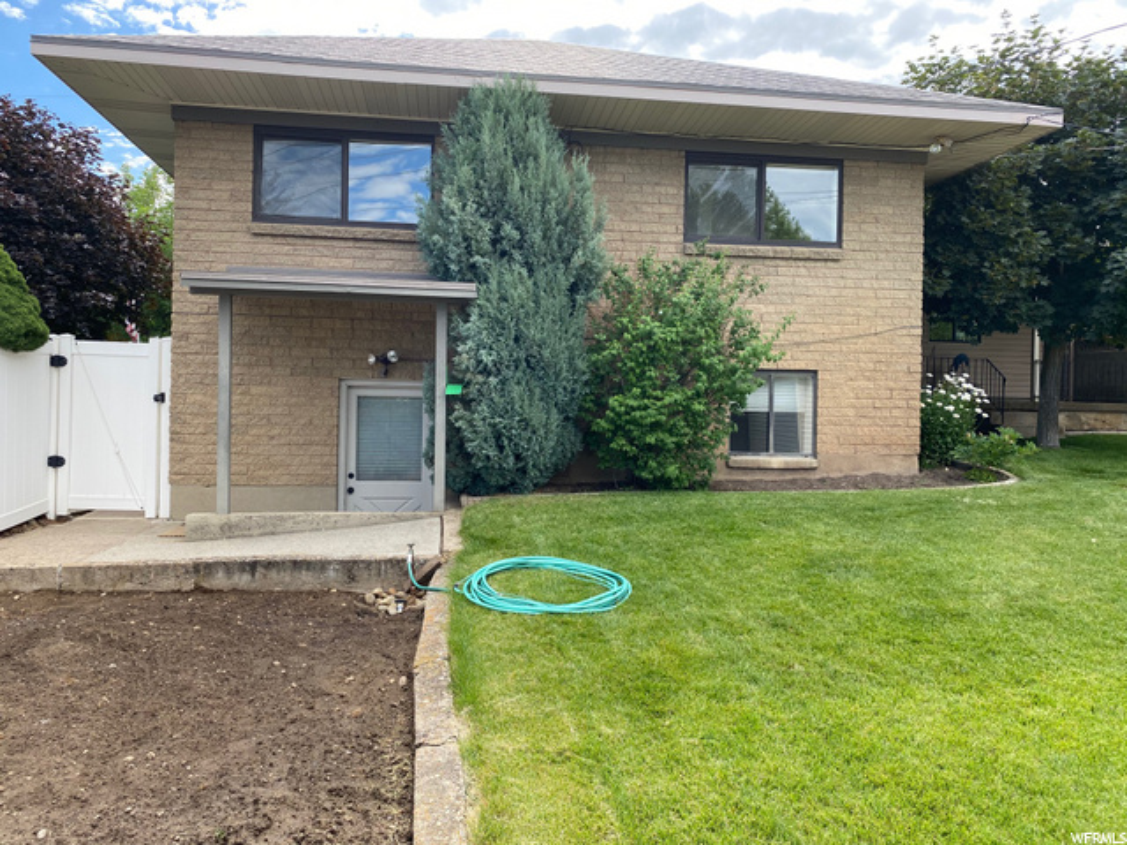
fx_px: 846
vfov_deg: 53.1
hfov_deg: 67.3
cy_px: 422
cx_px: 564
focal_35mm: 26
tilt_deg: -2.2
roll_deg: -1.0
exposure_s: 1/640
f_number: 1.8
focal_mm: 4.25
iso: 32
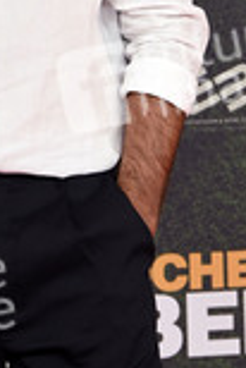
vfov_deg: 9.7
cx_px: -38
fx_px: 2148
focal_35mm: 210
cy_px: -43
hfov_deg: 6.5
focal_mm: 81
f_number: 6.3
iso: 1000
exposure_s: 1/200
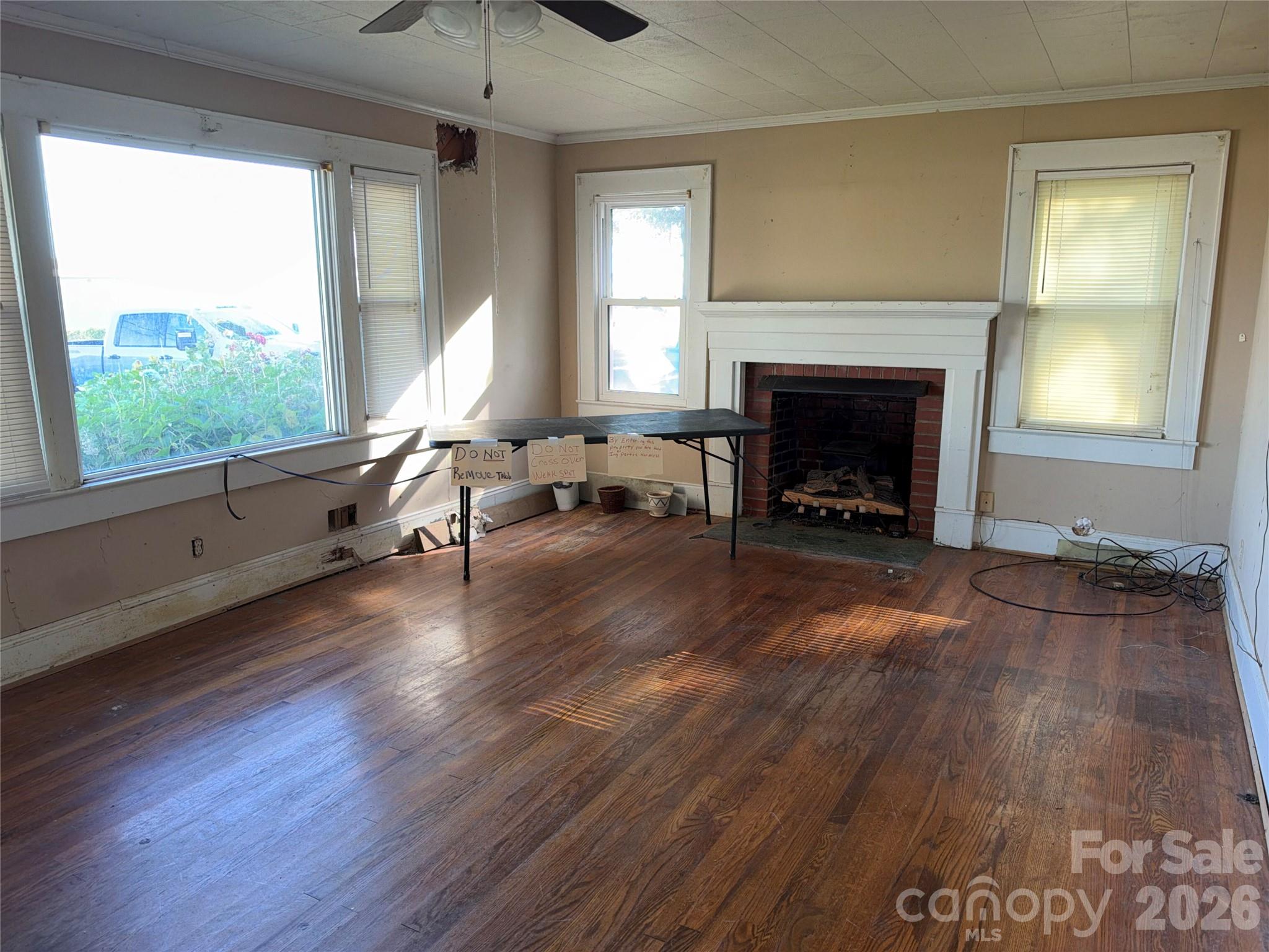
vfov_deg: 56.8
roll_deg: +0.0
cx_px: 634
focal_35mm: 24
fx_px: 880
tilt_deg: -10.8
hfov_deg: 71.6
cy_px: 476
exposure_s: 1/31
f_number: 1.8
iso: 80
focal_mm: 6.93
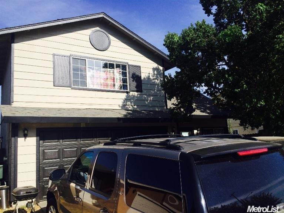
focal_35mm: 30
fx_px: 246
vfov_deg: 46.8
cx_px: 142
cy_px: 106
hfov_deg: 60.0
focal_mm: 4.12
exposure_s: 1/2933
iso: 32
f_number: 2.2
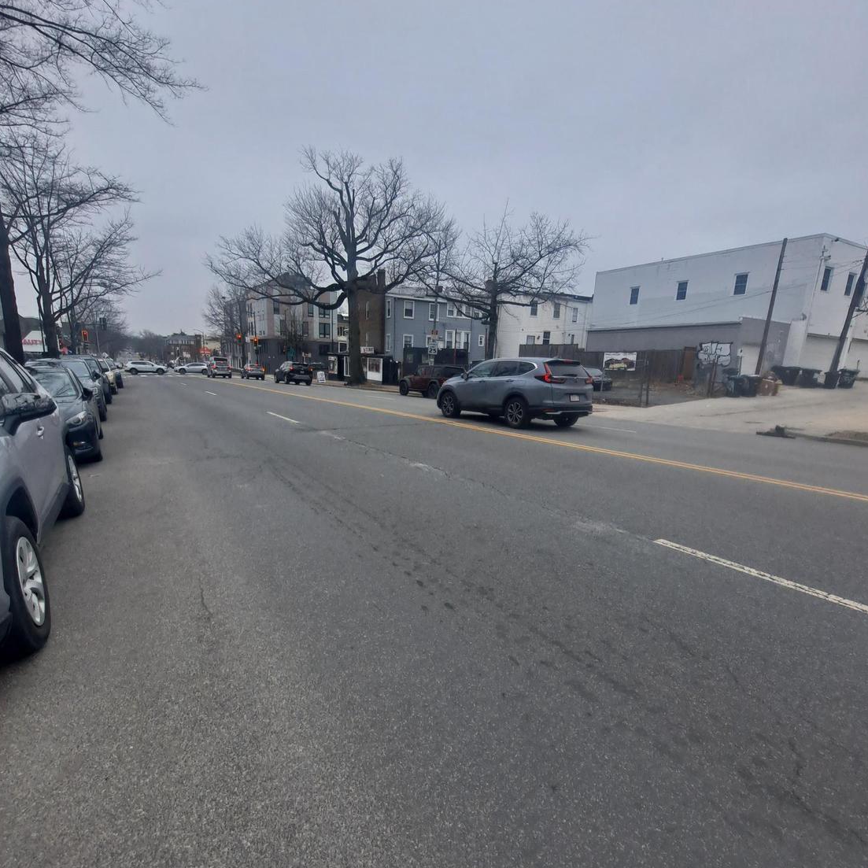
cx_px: 434
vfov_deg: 87.1
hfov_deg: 87.4
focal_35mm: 16
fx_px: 454
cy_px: 484
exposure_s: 1/1032
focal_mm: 1.74
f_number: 2.2
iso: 40
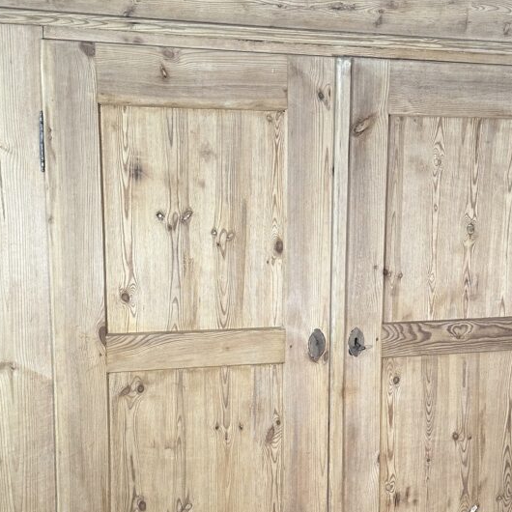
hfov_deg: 35.3
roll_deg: -0.3
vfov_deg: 35.1
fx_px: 803
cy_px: 326
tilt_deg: -8.9
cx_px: 273
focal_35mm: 48
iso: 250
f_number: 1.78
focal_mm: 6.86
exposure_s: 1/86
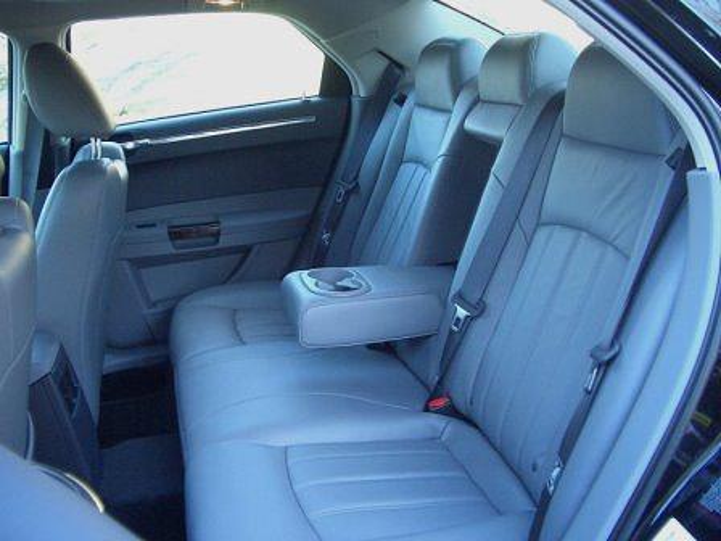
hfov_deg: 52.6
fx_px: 729
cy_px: 270
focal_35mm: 35
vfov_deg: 40.7
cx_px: 360
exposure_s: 1/60
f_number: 2.6
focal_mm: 5.8
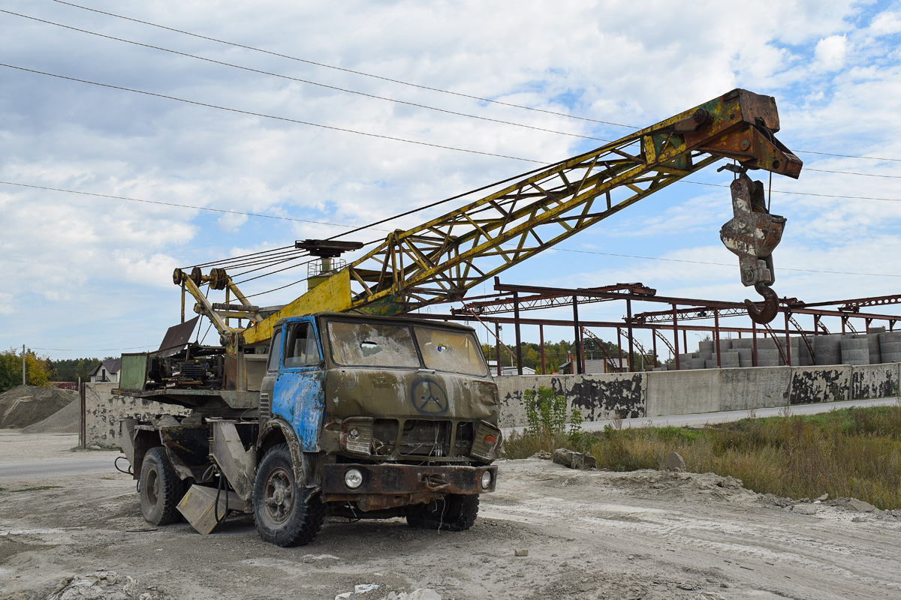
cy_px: 300
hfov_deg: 51.3
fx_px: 938
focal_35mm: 38
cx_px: 450
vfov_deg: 35.5
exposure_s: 1/400
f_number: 10
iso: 200
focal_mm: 25
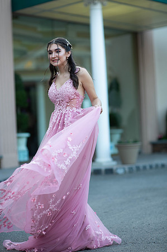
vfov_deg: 23.9
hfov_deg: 16.0
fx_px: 593
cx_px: 84
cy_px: 126
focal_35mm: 85
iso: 250
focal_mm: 85
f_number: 2
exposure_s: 1/640
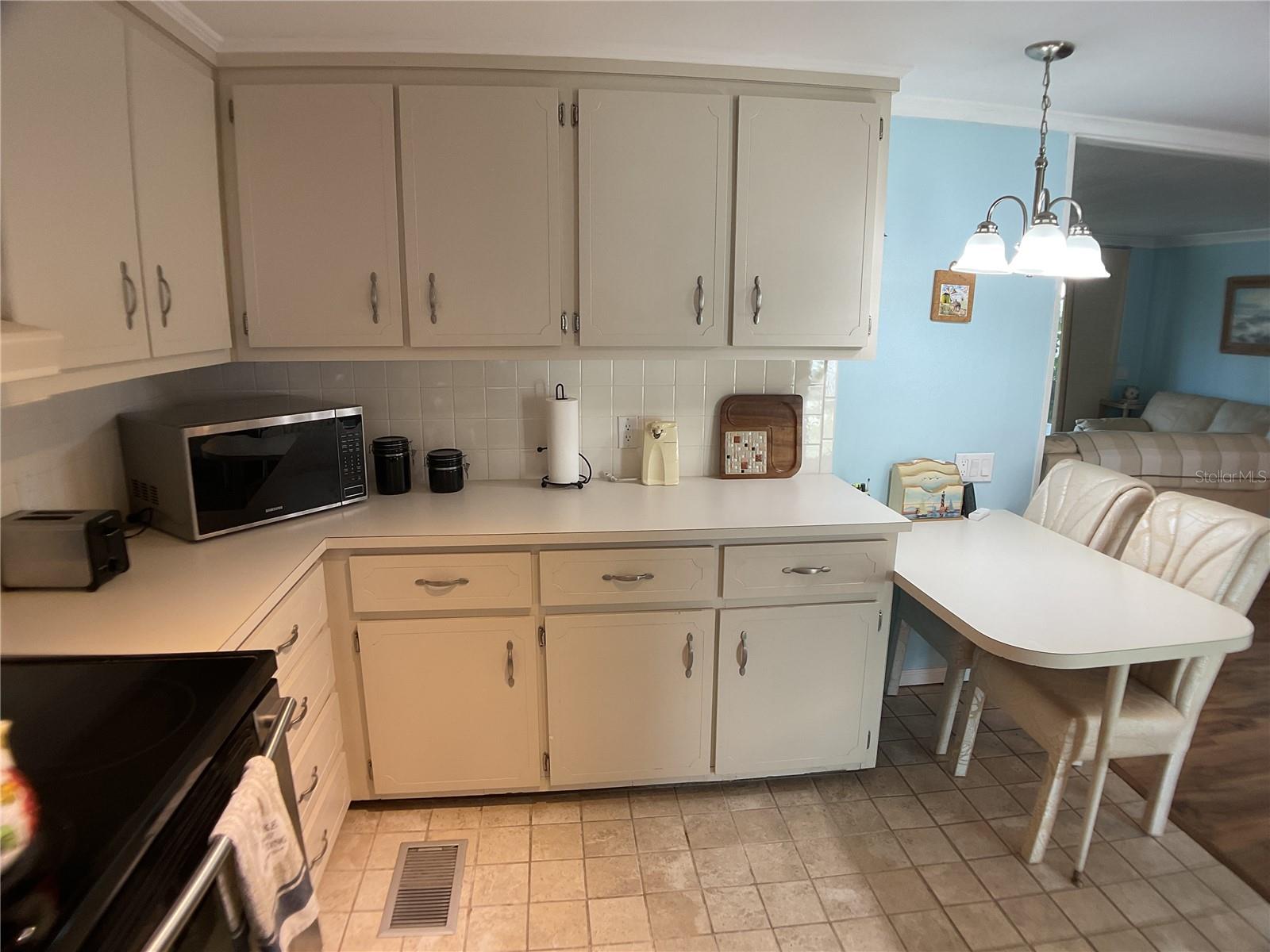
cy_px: 476
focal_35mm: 29
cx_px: 635
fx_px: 1064
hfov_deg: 61.7
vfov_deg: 48.2
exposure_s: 1/60
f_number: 1.8
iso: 40
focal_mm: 3
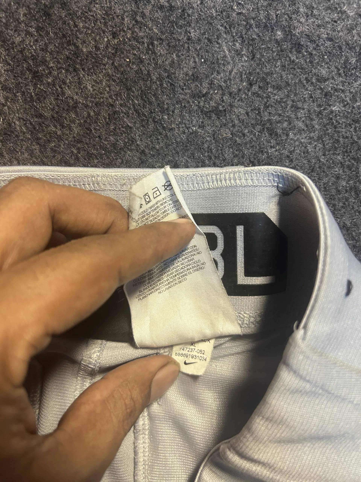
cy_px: 241
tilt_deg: -65.5
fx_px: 362
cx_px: 180
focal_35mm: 26
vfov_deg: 67.3
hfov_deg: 53.1
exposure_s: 1/50
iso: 250
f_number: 1.5
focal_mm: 5.7
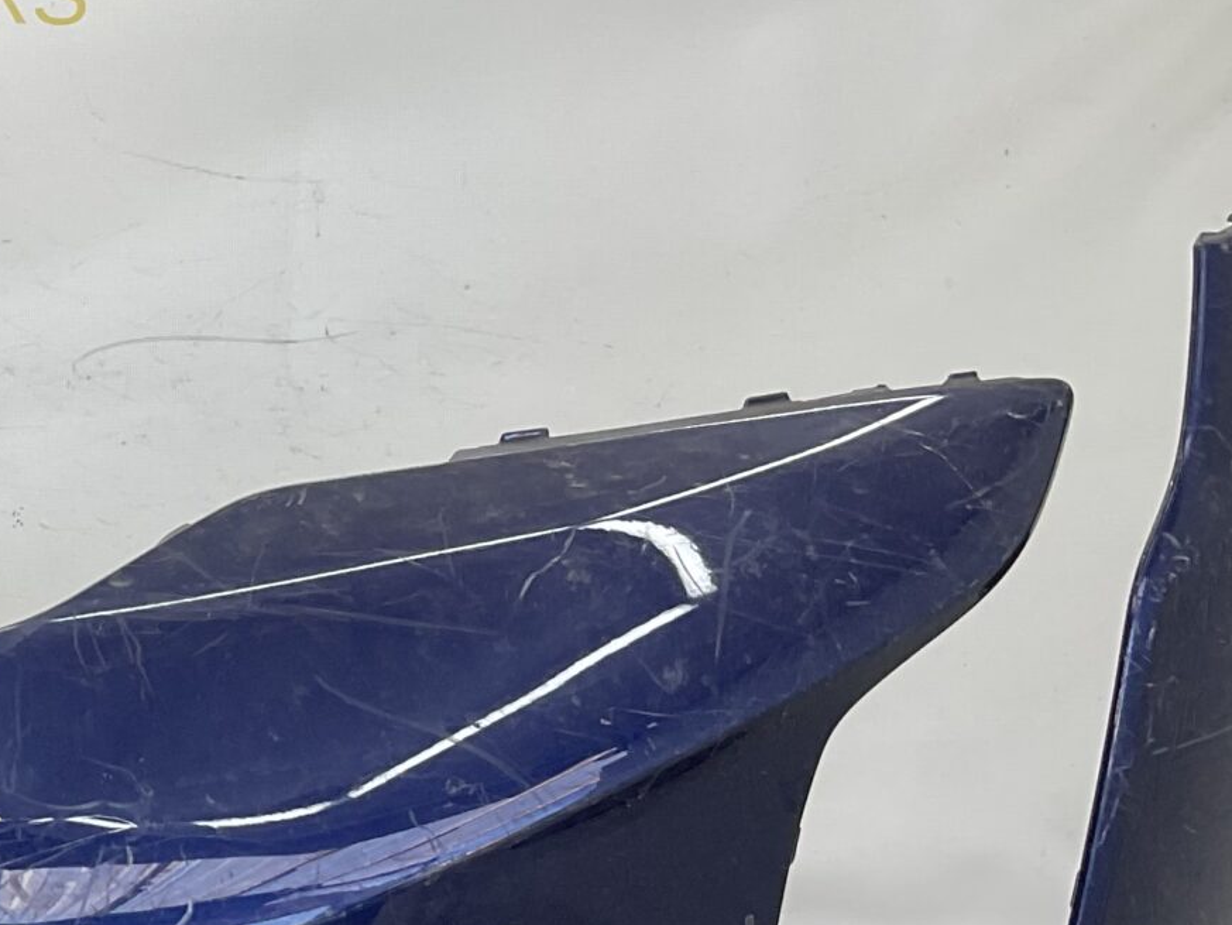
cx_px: -337
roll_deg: -3.2
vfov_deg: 17.3
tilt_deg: -7.7
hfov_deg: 21.1
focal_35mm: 85
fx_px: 3026
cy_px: 647
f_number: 1.8
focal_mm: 3
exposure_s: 1/120
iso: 20
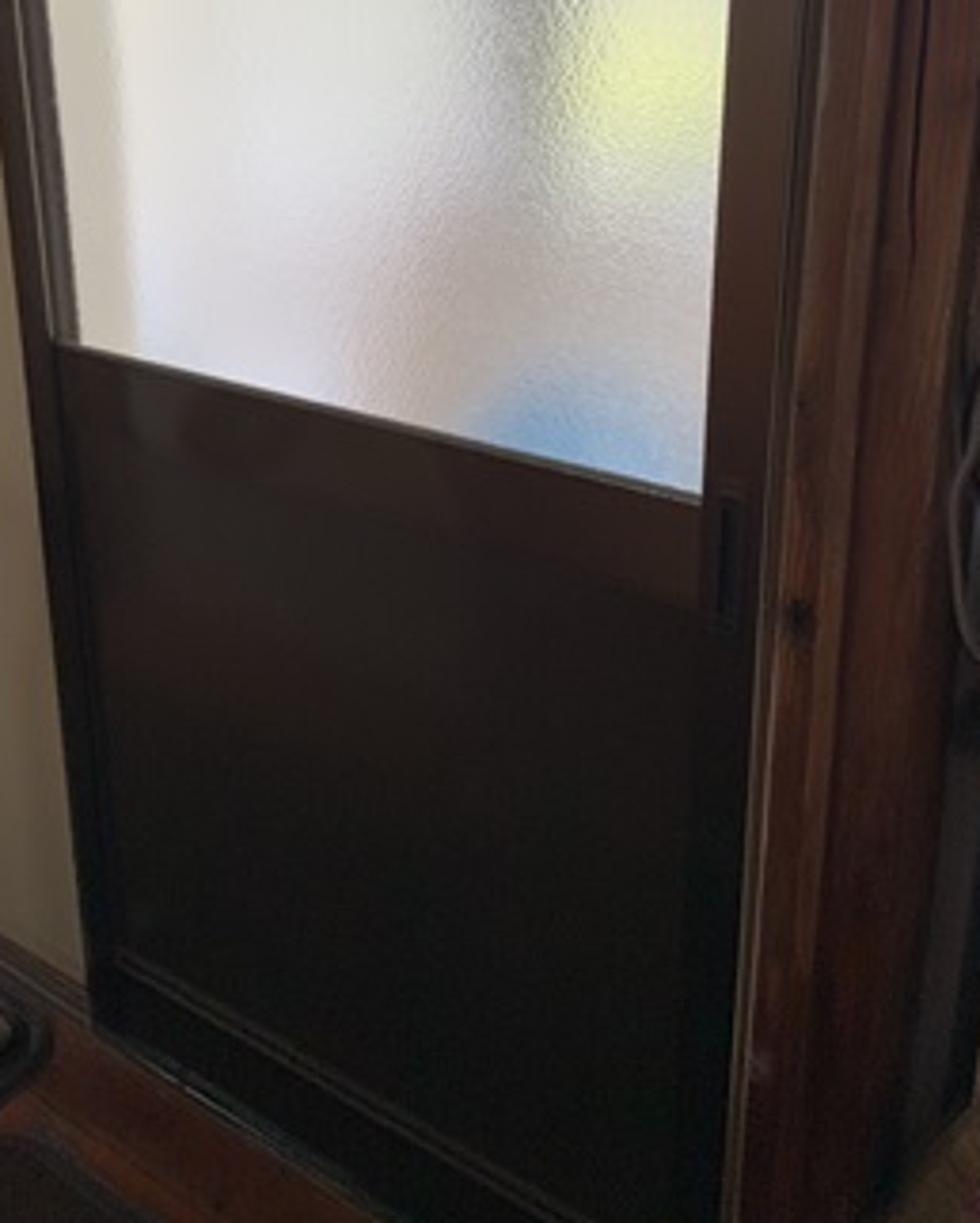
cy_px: 397
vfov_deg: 44.1
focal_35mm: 41
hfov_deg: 36.5
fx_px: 1485
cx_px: 425
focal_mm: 3
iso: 40
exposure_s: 1/122
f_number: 1.8
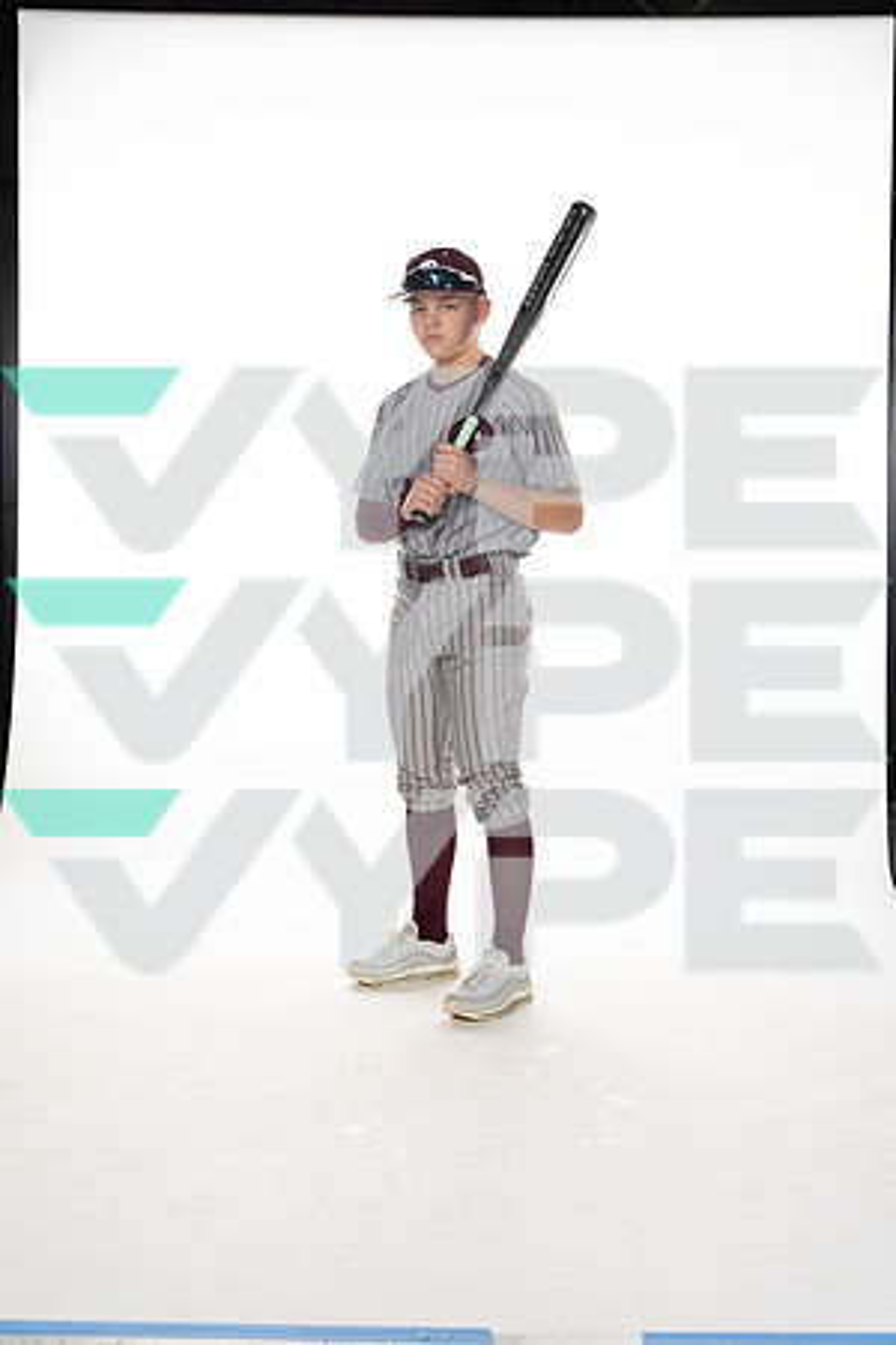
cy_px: 672
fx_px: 1829
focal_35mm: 49
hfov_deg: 27.5
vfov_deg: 40.3
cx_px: 448
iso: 400
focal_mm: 49
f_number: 6.3
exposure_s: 1/250
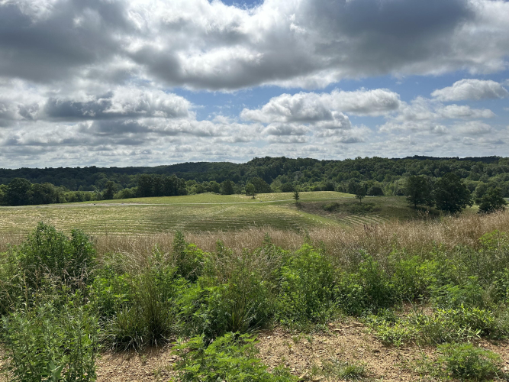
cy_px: 191
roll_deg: -0.5
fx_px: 353
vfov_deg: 56.8
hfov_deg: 71.6
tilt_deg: -1.8
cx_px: 254
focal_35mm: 24
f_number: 1.78
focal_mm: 6.86
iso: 80
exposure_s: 1/10753
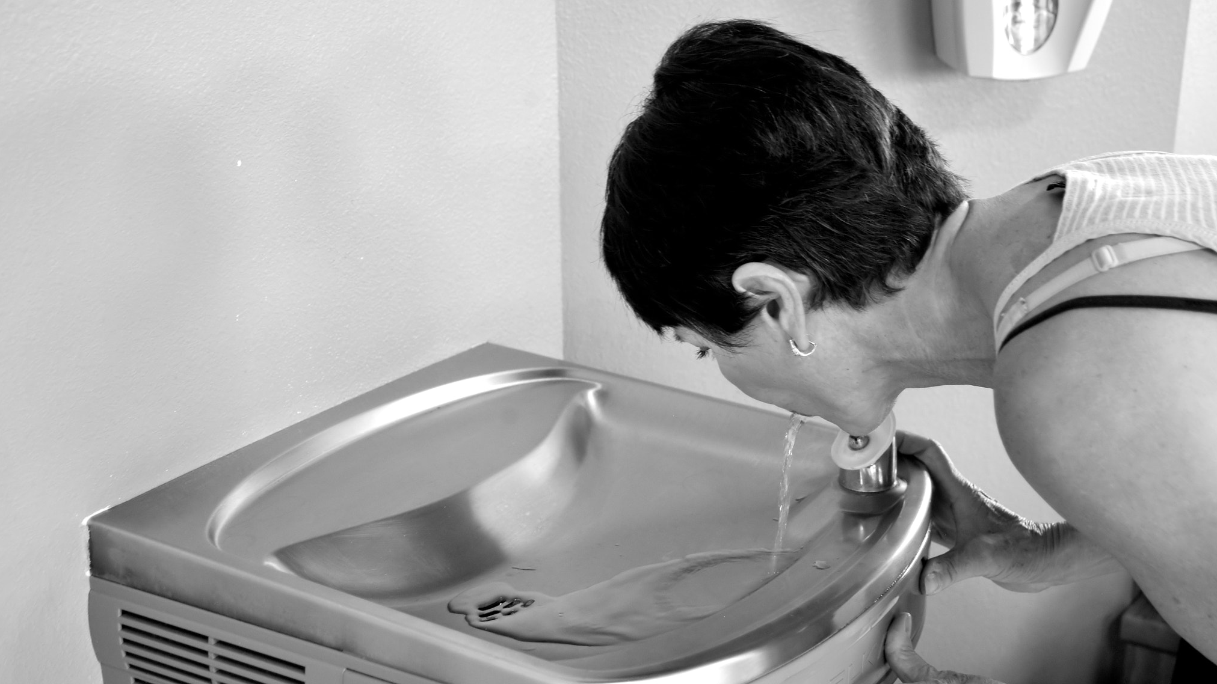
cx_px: 614
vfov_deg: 22.6
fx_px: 1710
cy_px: 396
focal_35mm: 53
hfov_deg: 39.2
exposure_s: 1/40
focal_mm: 50
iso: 1000
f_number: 4.8
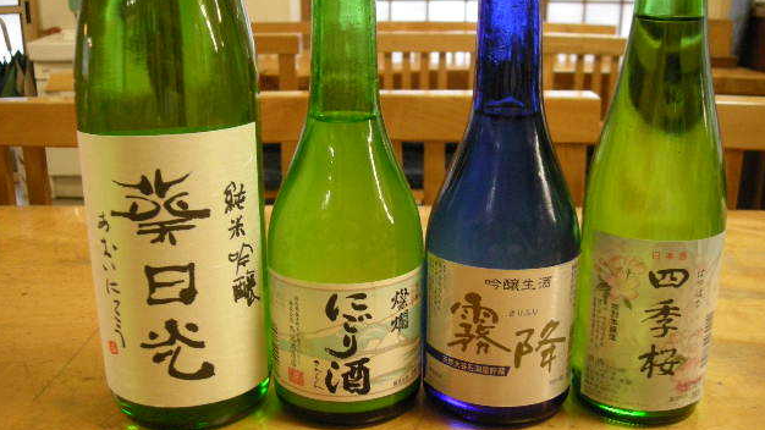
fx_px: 791
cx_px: 385
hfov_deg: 51.6
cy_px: 230
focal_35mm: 39
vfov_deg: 30.4
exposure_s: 1/27.6
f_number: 2.8
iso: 400
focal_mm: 5.7
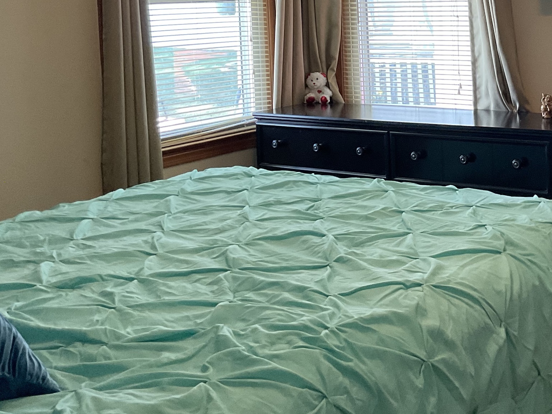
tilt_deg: -3.5
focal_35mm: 58
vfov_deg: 24.5
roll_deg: +2.1
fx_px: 925
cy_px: 40
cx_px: 506
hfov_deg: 31.5
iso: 100
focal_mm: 3
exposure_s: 1/60
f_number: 1.8
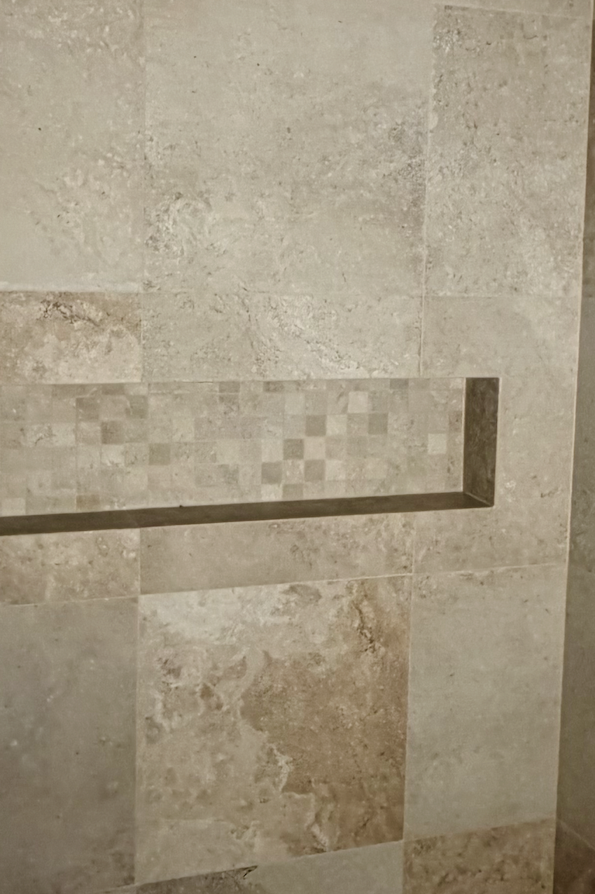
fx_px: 1141
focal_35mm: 46
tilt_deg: -4.9
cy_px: 369
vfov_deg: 42.6
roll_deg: -1.2
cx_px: 273
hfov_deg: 29.2
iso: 250
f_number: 2.2
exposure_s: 1/100
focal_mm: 2.22
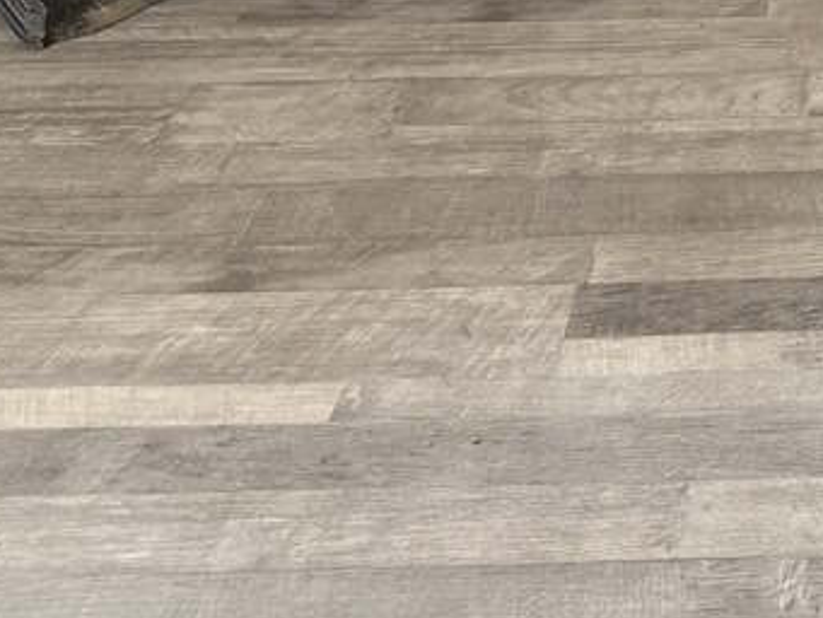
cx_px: 951
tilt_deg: -16.9
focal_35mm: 72
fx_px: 1712
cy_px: -251
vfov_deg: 18.6
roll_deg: +0.1
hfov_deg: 24.8
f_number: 1.78
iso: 160
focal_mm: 6.76
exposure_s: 1/100
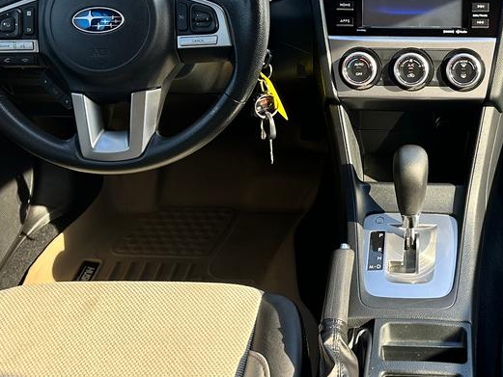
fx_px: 858
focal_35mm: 59
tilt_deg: -31.6
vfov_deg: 24.6
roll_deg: +0.6
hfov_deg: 31.8
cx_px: 409
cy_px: 95
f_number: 1.78
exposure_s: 1/260
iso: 80
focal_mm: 6.86
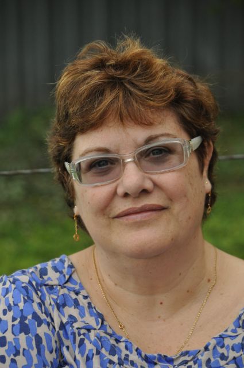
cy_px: 184
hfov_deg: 6.3
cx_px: 122
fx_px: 2217
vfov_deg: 9.5
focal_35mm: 218
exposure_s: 1/800
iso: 800
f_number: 5.6
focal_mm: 145
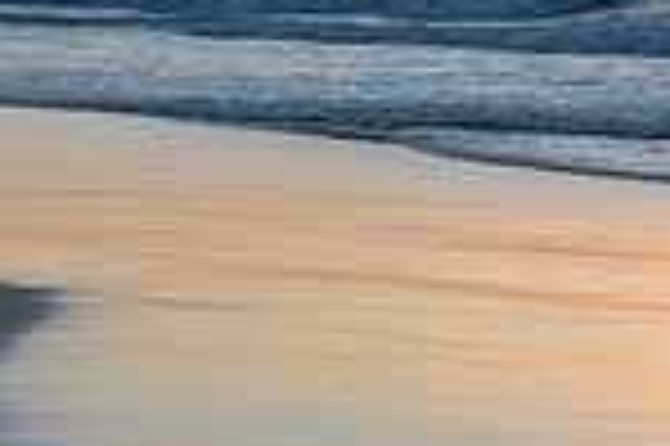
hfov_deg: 13.0
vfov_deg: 9.1
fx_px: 2789
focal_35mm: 150
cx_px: 1012
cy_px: 83
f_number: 8
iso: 31
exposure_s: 1/13
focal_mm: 38
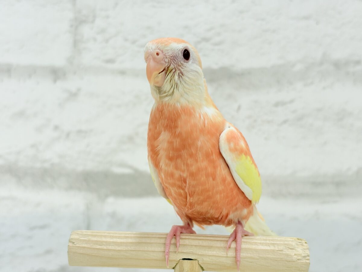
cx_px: 181
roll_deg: +0.0
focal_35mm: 52
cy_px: 136
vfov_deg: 28.0
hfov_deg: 36.8
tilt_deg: -1.1
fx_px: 544
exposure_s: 1/50
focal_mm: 5.96
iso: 32
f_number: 1.6
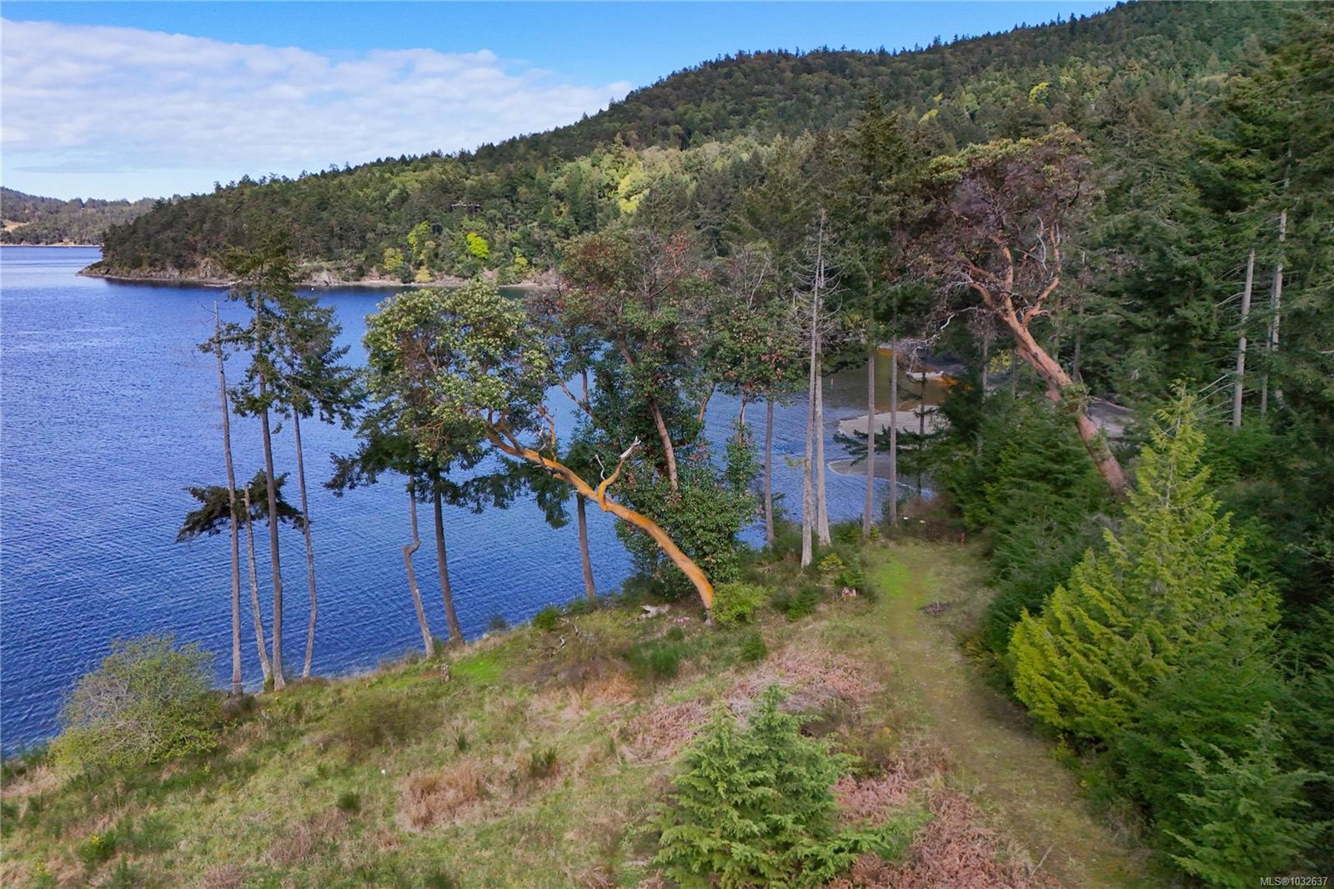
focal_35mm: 30
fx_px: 1111
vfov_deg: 43.6
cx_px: 667
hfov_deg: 61.9
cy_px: 444
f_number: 1.8
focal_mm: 20
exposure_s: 1/3200
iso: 100
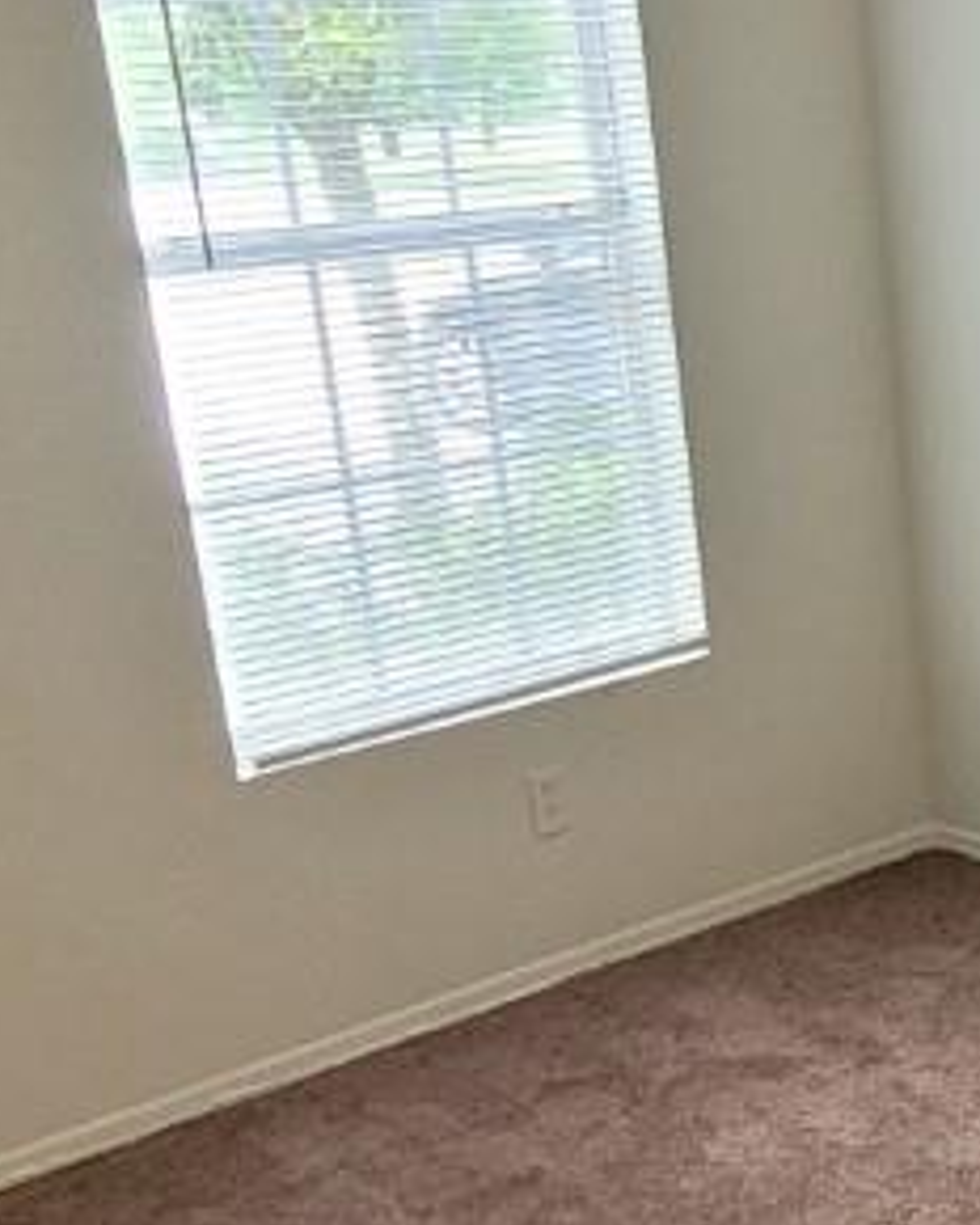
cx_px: 1318
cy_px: 781
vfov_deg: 29.9
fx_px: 2284
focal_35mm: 63
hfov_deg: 21.6
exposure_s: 1/60
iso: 320
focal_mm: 1.74
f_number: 2.2
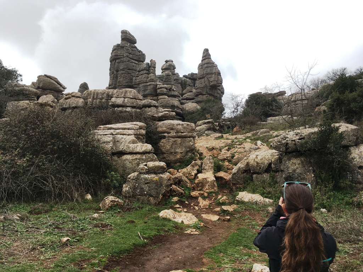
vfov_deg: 48.2
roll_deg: -2.4
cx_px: 182
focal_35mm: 29
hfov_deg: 61.7
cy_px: 136
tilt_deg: +7.1
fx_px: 304
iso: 25
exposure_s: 1/384
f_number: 2.2
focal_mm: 4.15
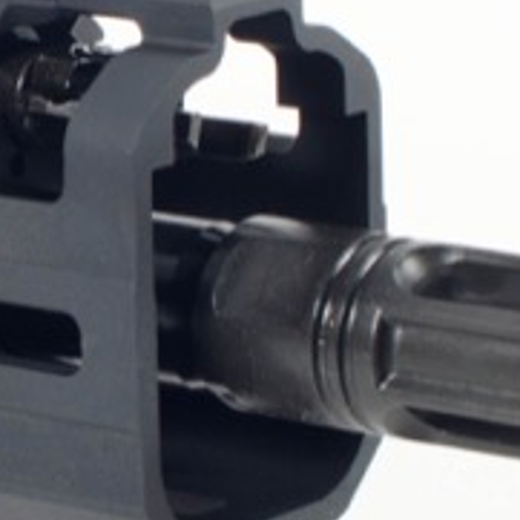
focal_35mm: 197
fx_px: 3346
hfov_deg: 8.5
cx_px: -408
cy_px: 203
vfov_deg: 8.9
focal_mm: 35
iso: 200
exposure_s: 1/250
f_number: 10
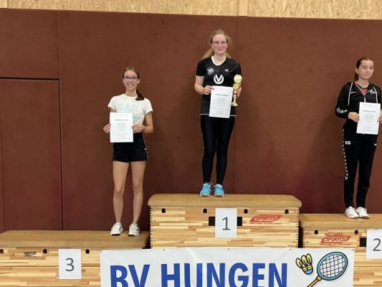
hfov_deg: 47.7
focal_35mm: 39
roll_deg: -0.4
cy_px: 187
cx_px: 224
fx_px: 430
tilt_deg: -6.1
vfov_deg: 36.5
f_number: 1.6
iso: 160
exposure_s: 1/50
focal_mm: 5.1
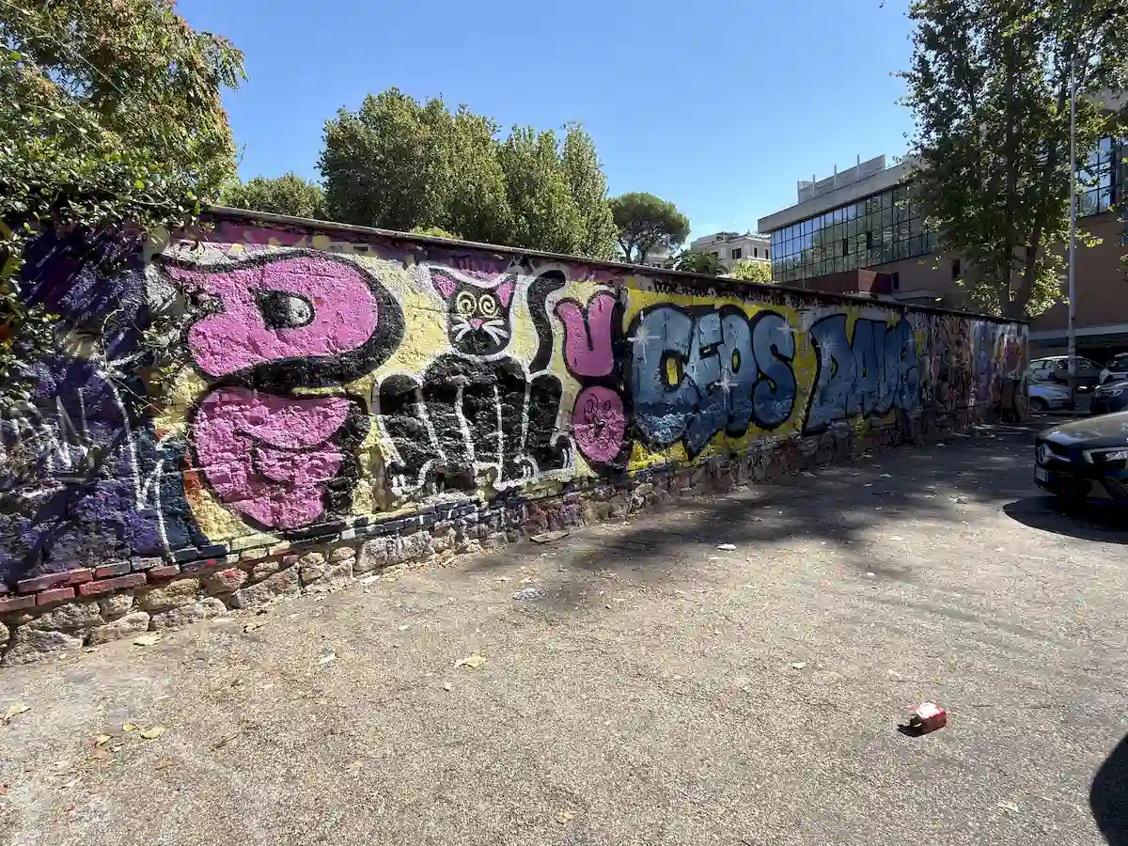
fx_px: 619
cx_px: 564
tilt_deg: -3.1
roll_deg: +2.5
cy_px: 423
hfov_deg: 84.7
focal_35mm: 19
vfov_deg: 68.7
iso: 16
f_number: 2.2
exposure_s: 1/467
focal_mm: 2.22
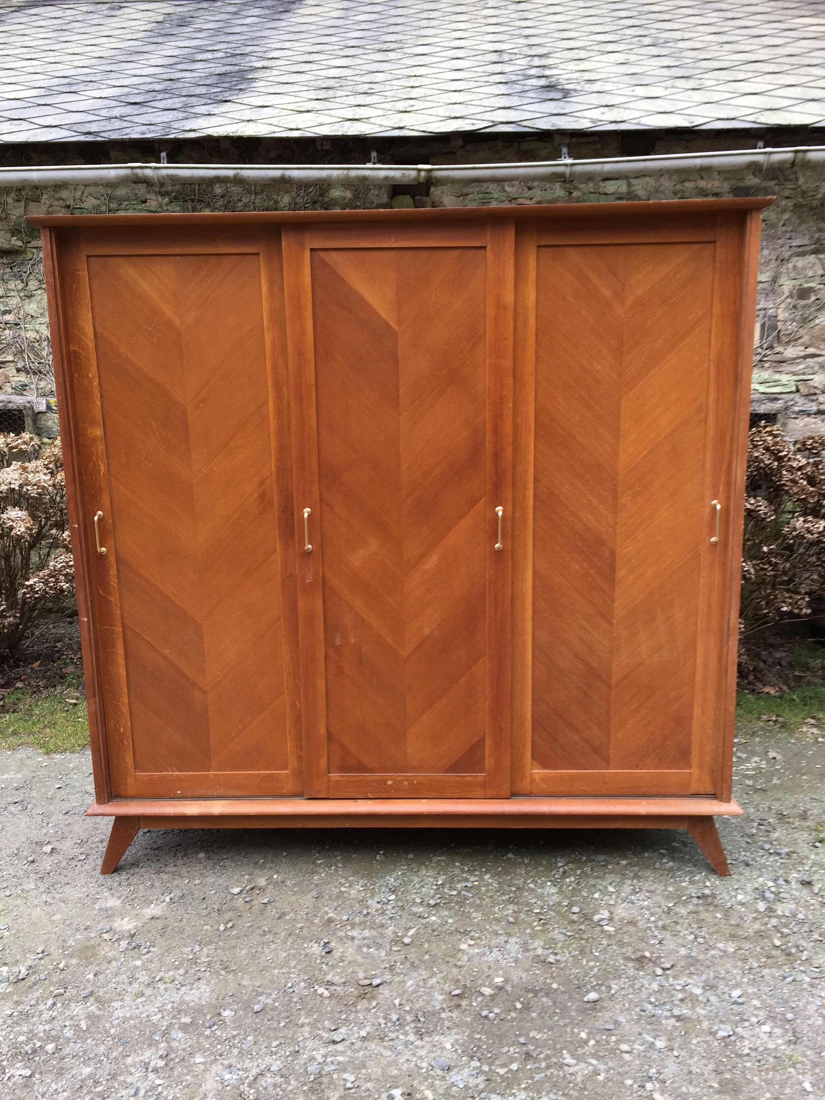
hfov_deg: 48.2
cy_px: 550
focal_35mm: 29
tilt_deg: -9.9
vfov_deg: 61.7
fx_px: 922
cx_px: 412
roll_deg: +0.6
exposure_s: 1/50
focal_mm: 4.15
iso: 32
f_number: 2.2
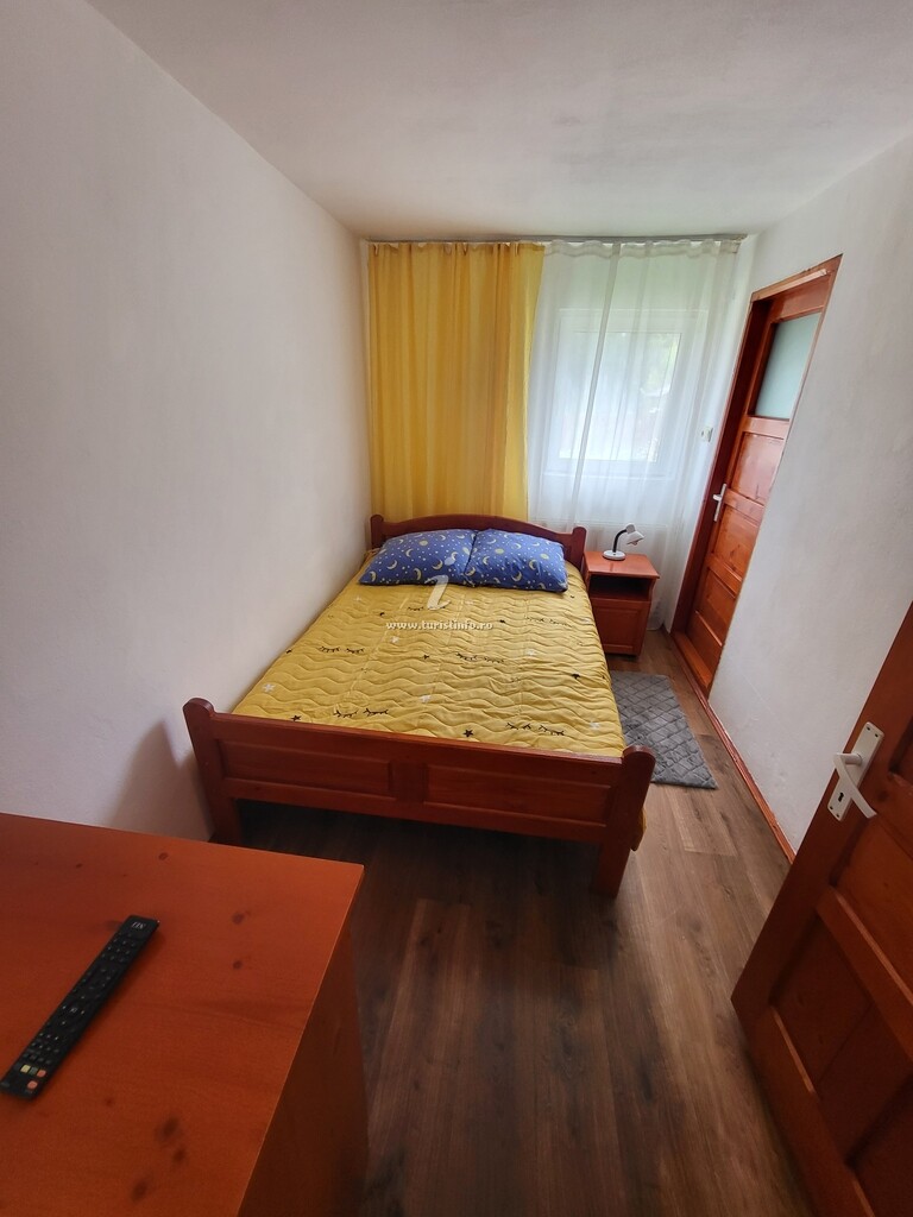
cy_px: 608
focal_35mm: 13
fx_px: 457
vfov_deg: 106.2
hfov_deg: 89.9
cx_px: 456
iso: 125
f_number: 2.2
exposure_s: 1/50
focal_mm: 1.74
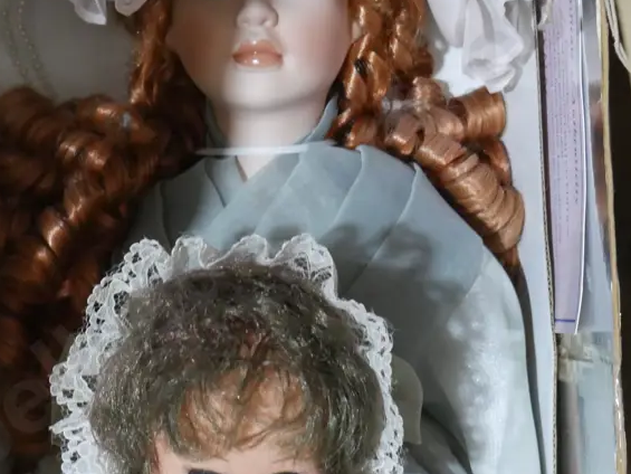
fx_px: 2115
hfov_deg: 16.9
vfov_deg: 12.8
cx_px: 208
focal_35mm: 116
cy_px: 271
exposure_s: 1/40
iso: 3200
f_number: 5.4
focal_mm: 32
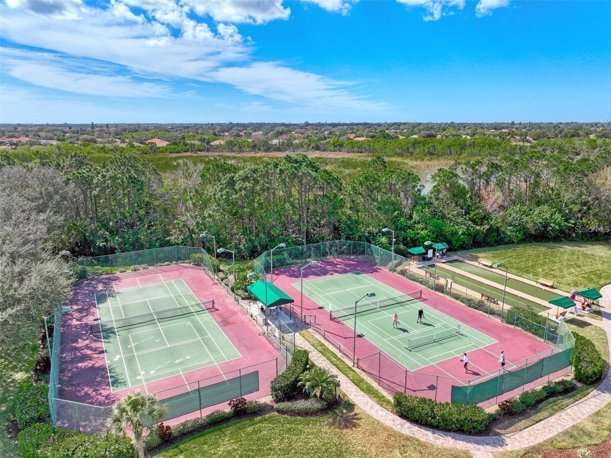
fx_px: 423
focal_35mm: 24
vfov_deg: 56.8
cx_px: 306
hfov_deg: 71.6
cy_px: 229
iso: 100
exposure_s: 1/1250
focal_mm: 12.3
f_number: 2.8
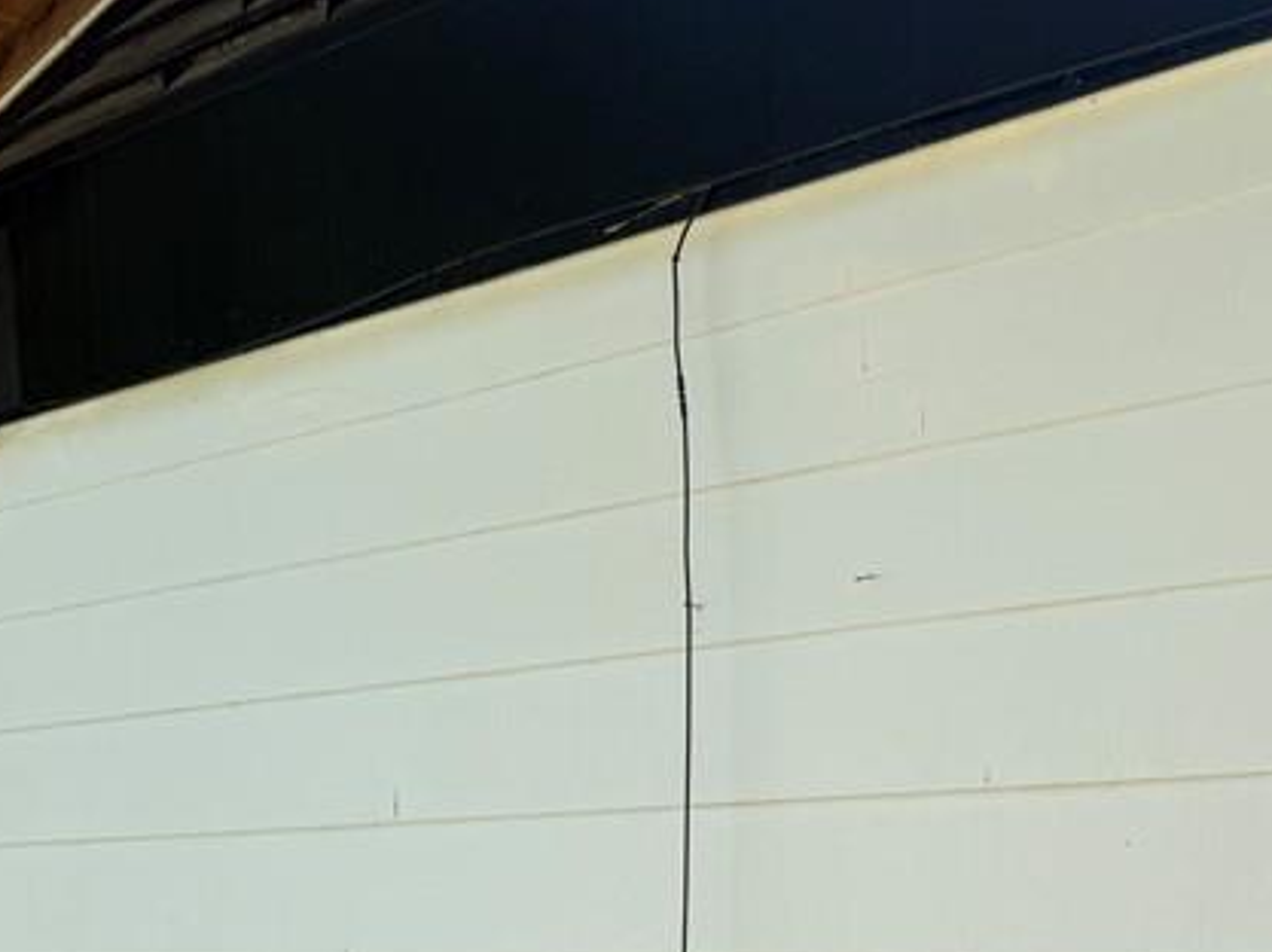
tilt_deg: +2.7
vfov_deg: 24.2
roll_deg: -0.6
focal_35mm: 59
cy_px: 827
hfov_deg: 32.6
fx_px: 2166
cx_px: 784
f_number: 1.78
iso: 80
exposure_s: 1/1689
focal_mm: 6.76
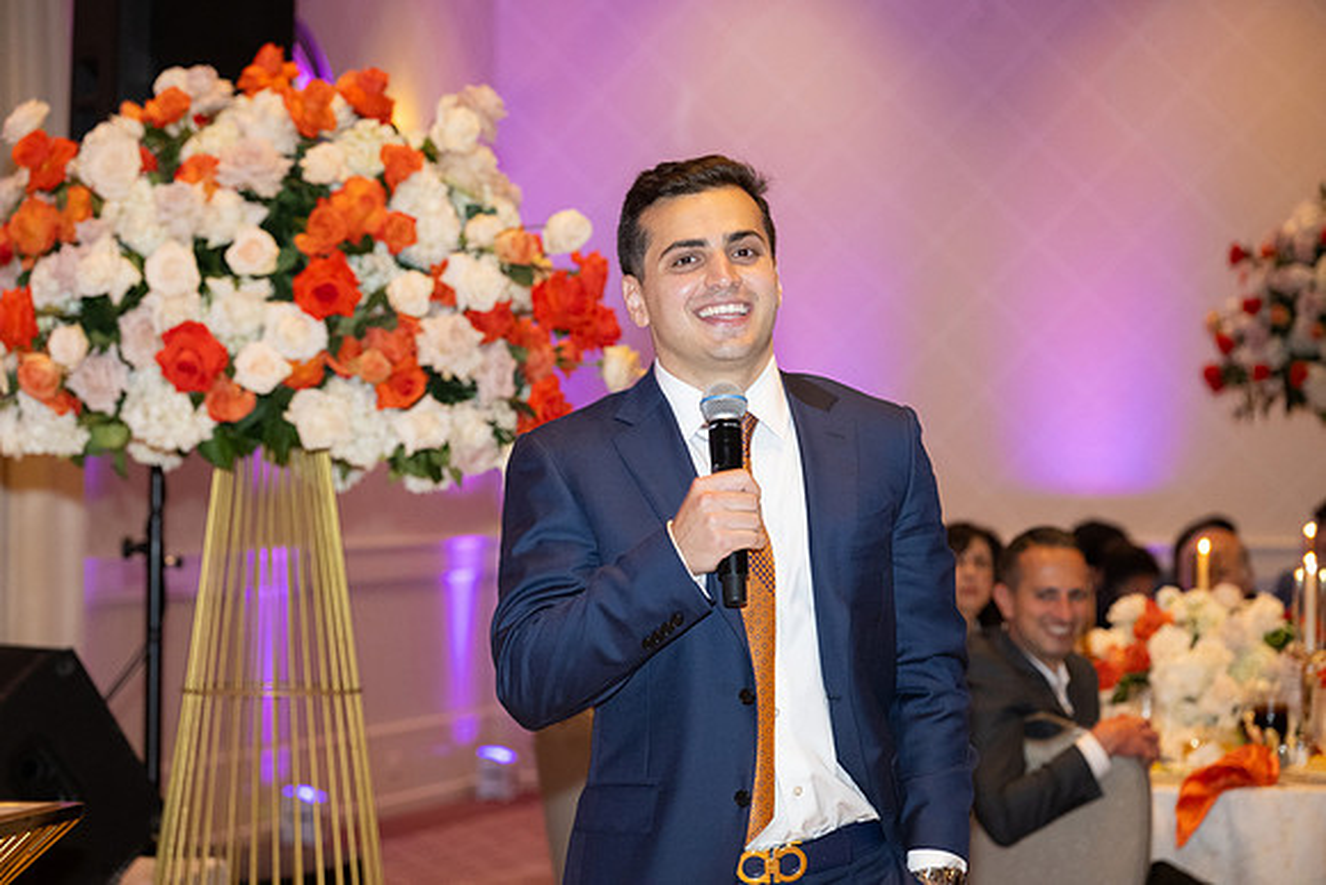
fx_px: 4421
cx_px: 663
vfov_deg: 11.4
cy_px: 442
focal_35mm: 120
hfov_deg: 17.1
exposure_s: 1/100
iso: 3200
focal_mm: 120
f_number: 5.6
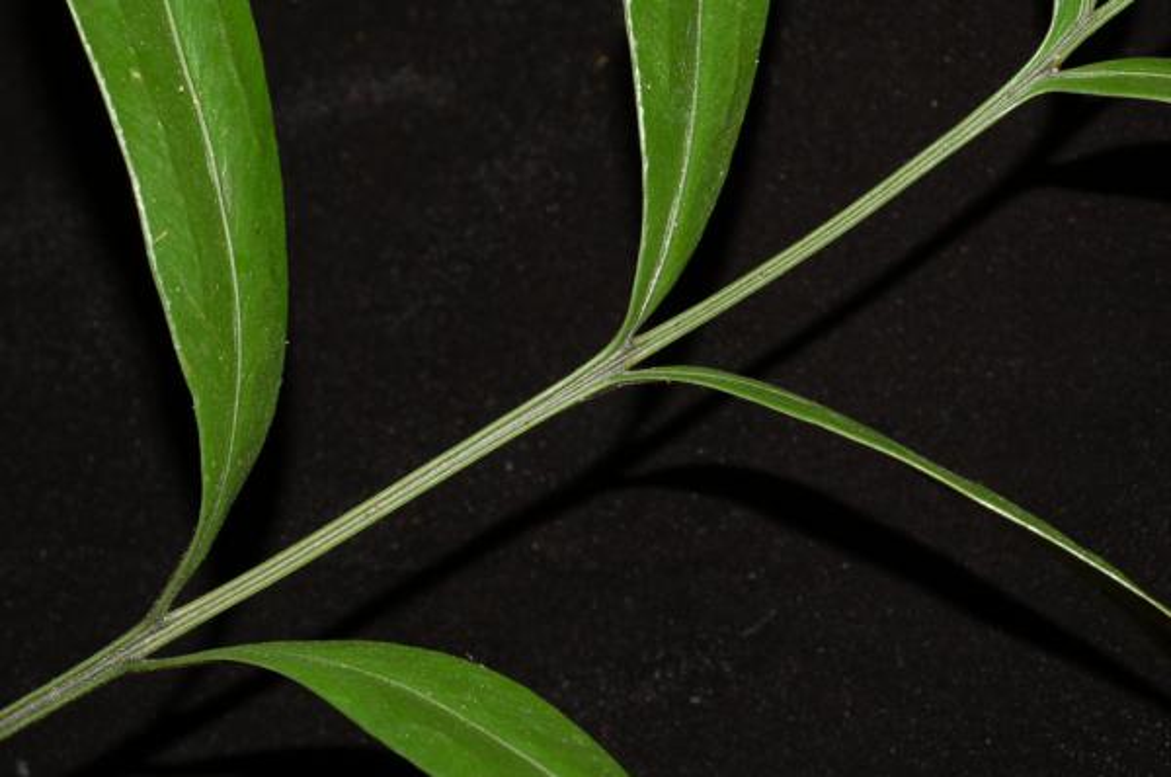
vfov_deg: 15.1
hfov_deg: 22.7
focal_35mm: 90
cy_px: 388
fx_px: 2923
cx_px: 586
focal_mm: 60
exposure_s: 1/60
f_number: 14
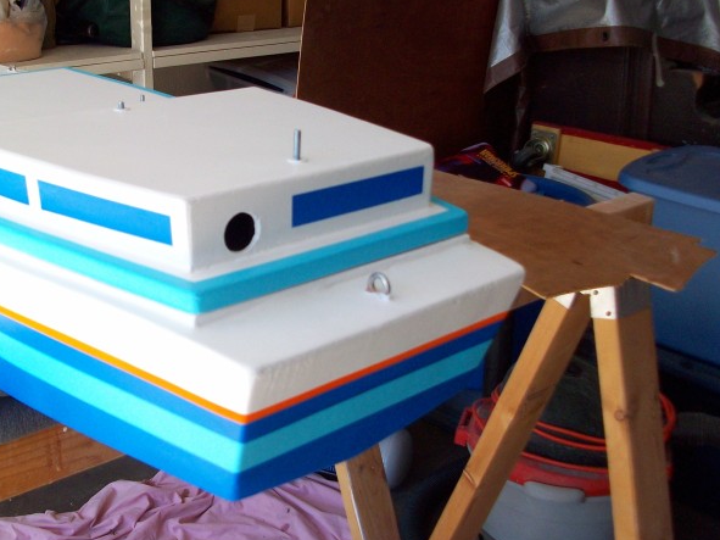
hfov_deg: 40.8
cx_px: 253
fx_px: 957
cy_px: 257
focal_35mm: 46
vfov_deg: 31.5
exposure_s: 1/196
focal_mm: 5.7
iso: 80
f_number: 2.8
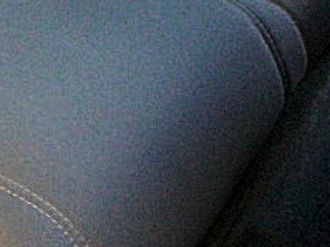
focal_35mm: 116
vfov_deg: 12.2
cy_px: -113
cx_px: -141
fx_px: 1105
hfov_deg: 15.8
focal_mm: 6.3
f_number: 2.8
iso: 800
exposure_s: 1/50
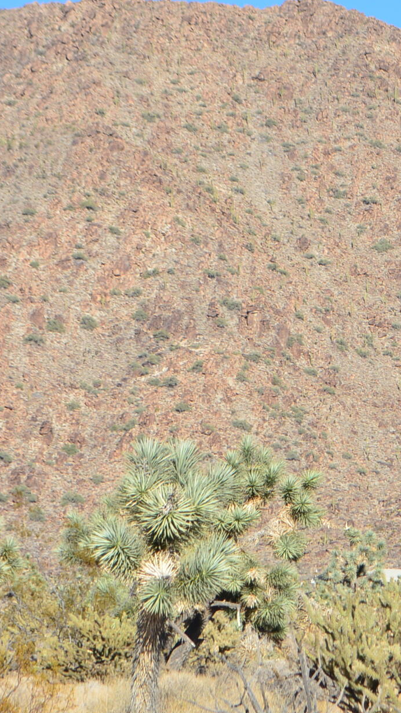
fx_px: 3977
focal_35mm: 210
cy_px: 350
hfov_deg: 5.7
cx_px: 547
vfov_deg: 10.3
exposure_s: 1/320
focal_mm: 55
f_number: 10
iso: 200
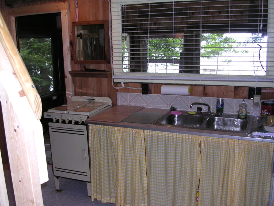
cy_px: 103
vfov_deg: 37.7
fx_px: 301
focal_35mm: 38
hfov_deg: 49.0
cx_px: 137
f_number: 2.8
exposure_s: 1/60.1
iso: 100
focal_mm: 5.8
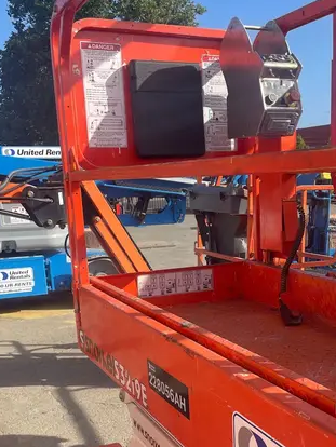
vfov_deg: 40.3
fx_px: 595
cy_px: 324
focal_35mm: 46
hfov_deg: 31.2
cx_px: 232
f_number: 1.6
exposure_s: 1/1642
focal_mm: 4.2
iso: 32
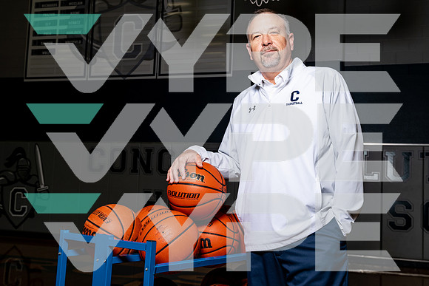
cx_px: 214
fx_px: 489
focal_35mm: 41
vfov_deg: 32.6
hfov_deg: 47.4
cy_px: 143
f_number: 8
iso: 100
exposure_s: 1/125
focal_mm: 41
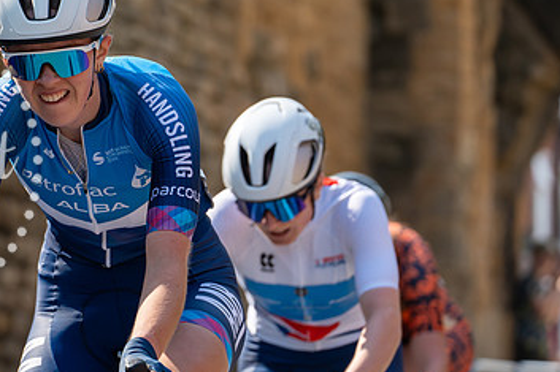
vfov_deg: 4.3
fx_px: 4991
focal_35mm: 321
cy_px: 14
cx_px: 38
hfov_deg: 6.4
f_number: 4.5
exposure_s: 1/1000
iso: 200
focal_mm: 160
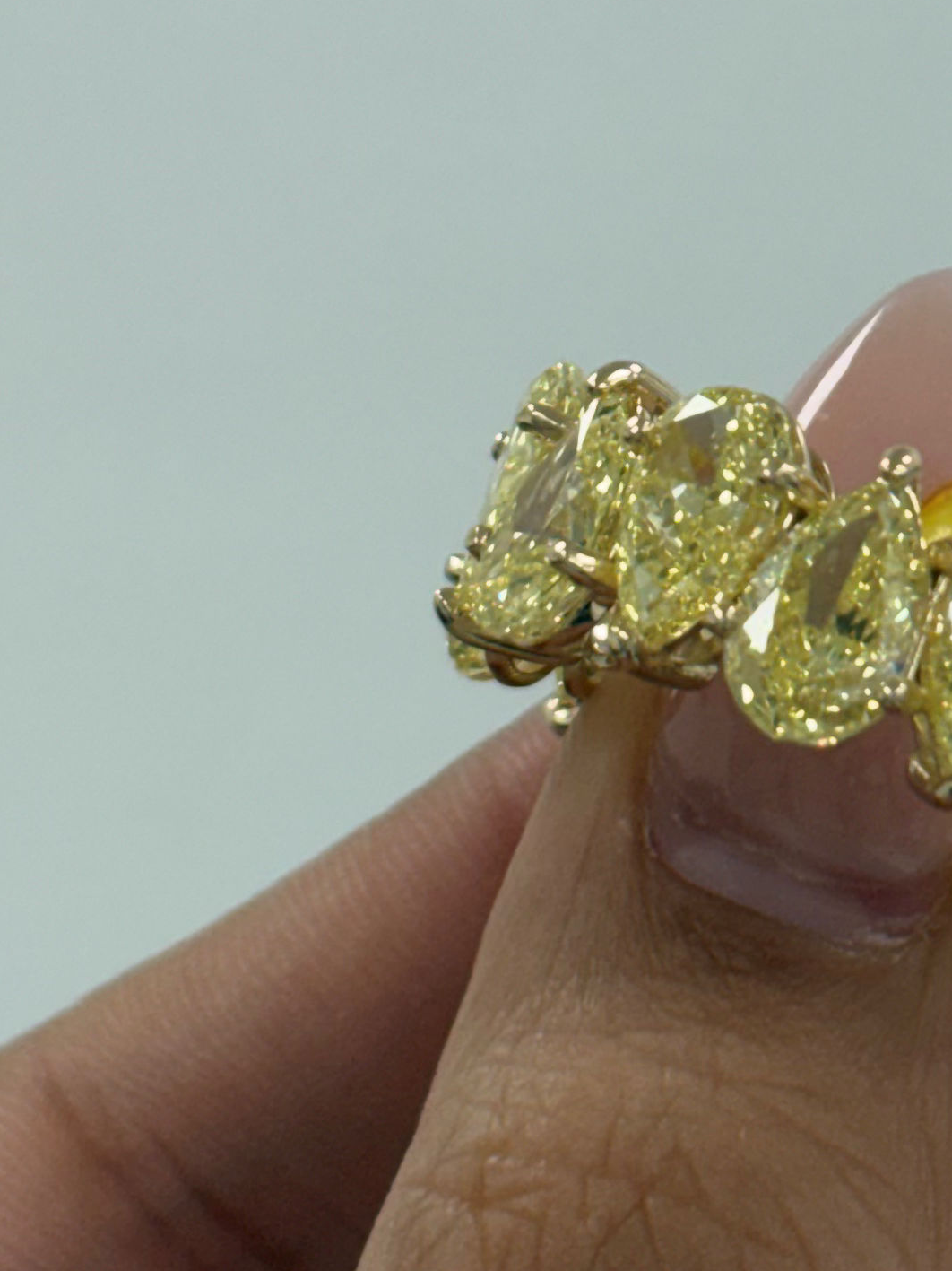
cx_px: 852
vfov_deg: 13.2
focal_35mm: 148
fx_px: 5429
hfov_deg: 10.0
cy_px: 173
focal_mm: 6
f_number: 1.6
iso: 32
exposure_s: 1/120
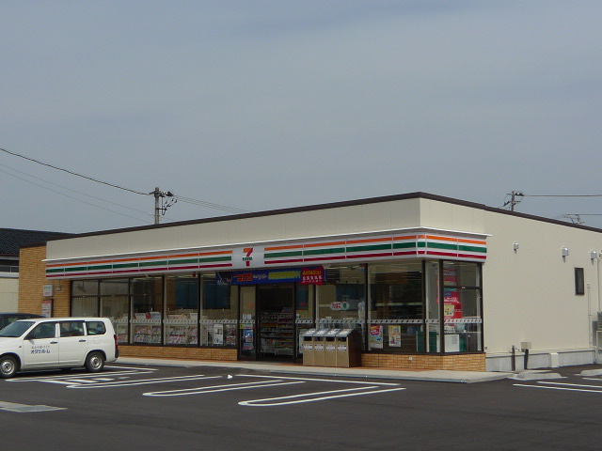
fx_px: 1148
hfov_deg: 29.4
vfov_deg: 22.3
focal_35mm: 66
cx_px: 301
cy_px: 226
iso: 80
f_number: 5.6
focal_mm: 7.9
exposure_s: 1/800
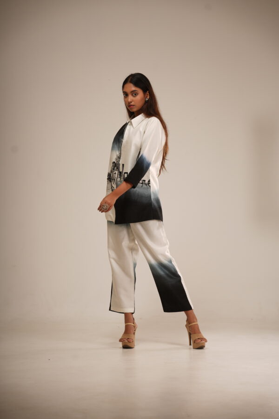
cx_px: 140
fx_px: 988
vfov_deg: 23.9
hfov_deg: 16.1
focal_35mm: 85
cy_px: 210
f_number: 4.5
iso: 50
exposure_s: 1/160
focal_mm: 85
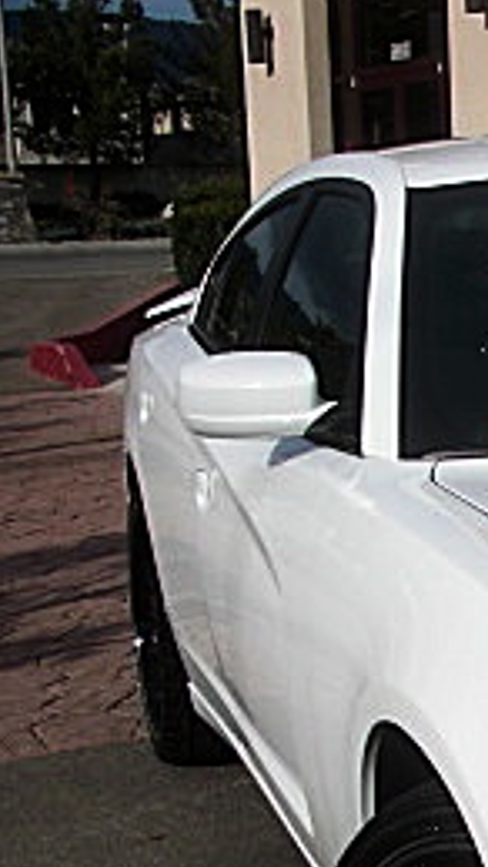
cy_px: 783
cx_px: 956
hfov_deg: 11.4
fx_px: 2228
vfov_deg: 21.5
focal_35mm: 97
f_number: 7.9
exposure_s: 1/200
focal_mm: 6.3
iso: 50
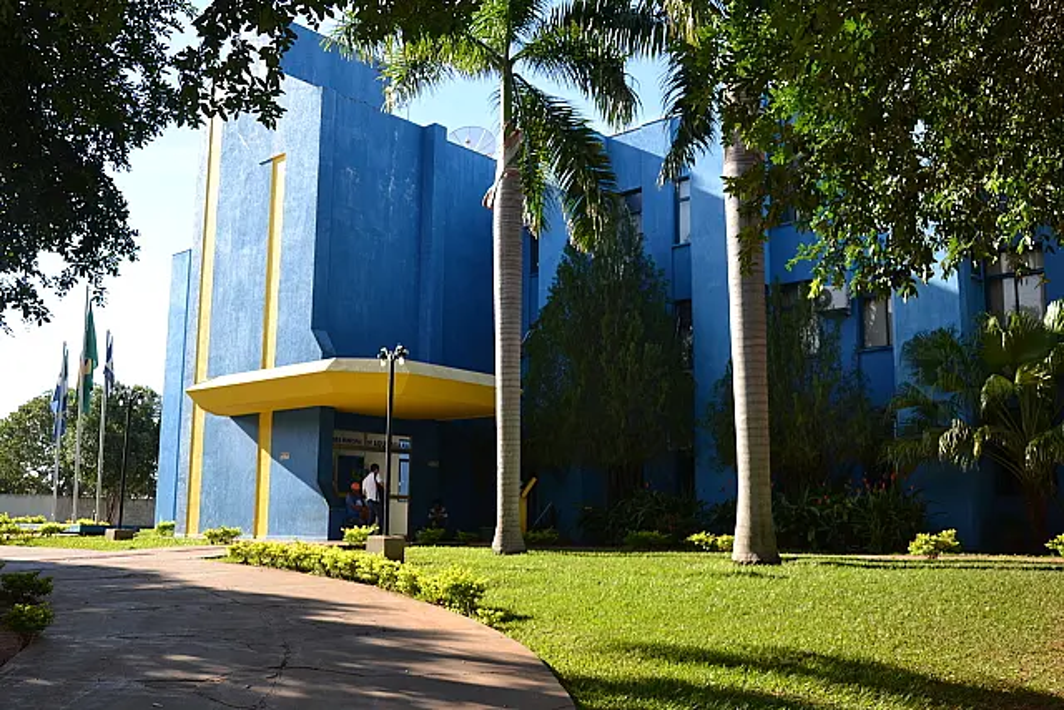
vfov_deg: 40.0
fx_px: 975
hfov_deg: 57.2
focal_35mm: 33
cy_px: 355
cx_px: 532
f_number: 6.3
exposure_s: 1/200
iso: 100
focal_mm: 22
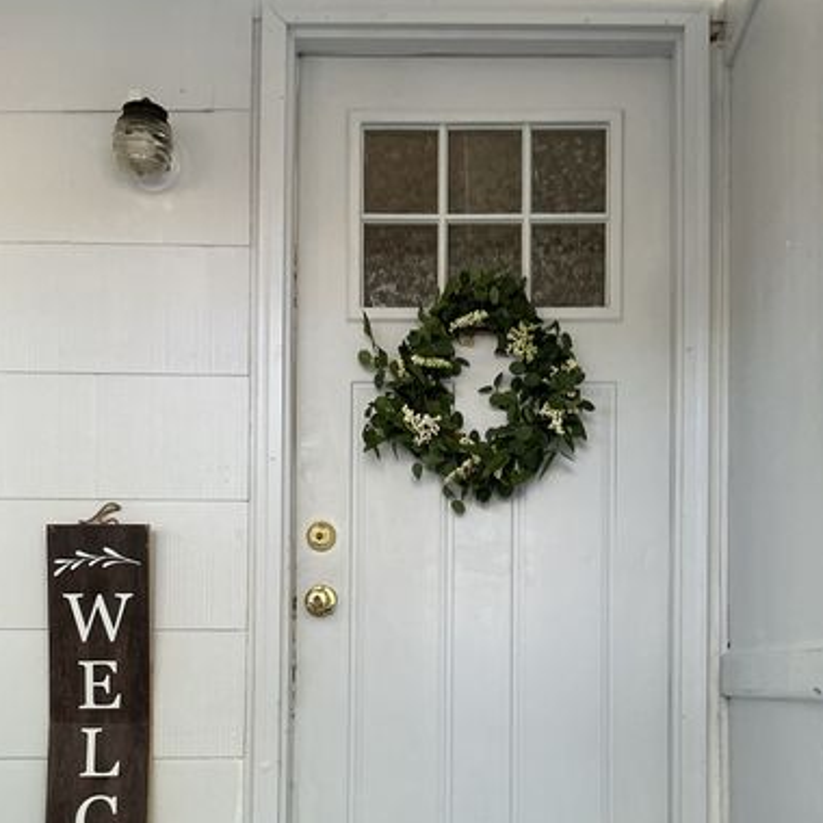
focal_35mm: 45
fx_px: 1210
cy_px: 633
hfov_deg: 37.5
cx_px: 461
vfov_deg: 36.5
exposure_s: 1/60
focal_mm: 3
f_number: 1.8
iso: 50
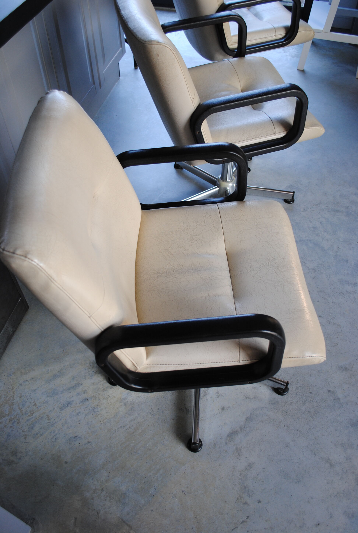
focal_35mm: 30
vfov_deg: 61.8
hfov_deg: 43.8
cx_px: 179
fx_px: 445
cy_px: 266
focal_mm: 20
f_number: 3.8
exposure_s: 1/30
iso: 200
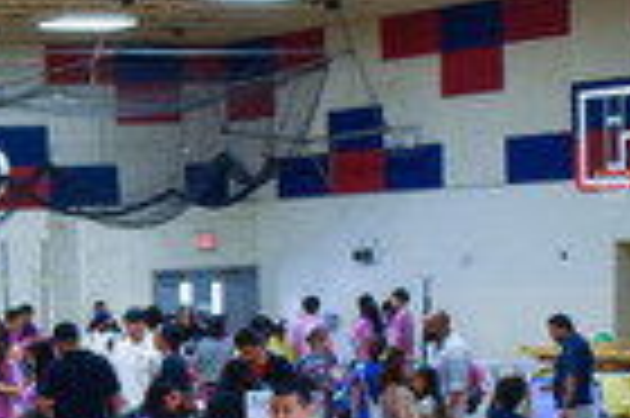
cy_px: 533
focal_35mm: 132
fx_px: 2307
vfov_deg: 10.2
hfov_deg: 14.7
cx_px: -243
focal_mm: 22
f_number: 4
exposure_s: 1/60
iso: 560
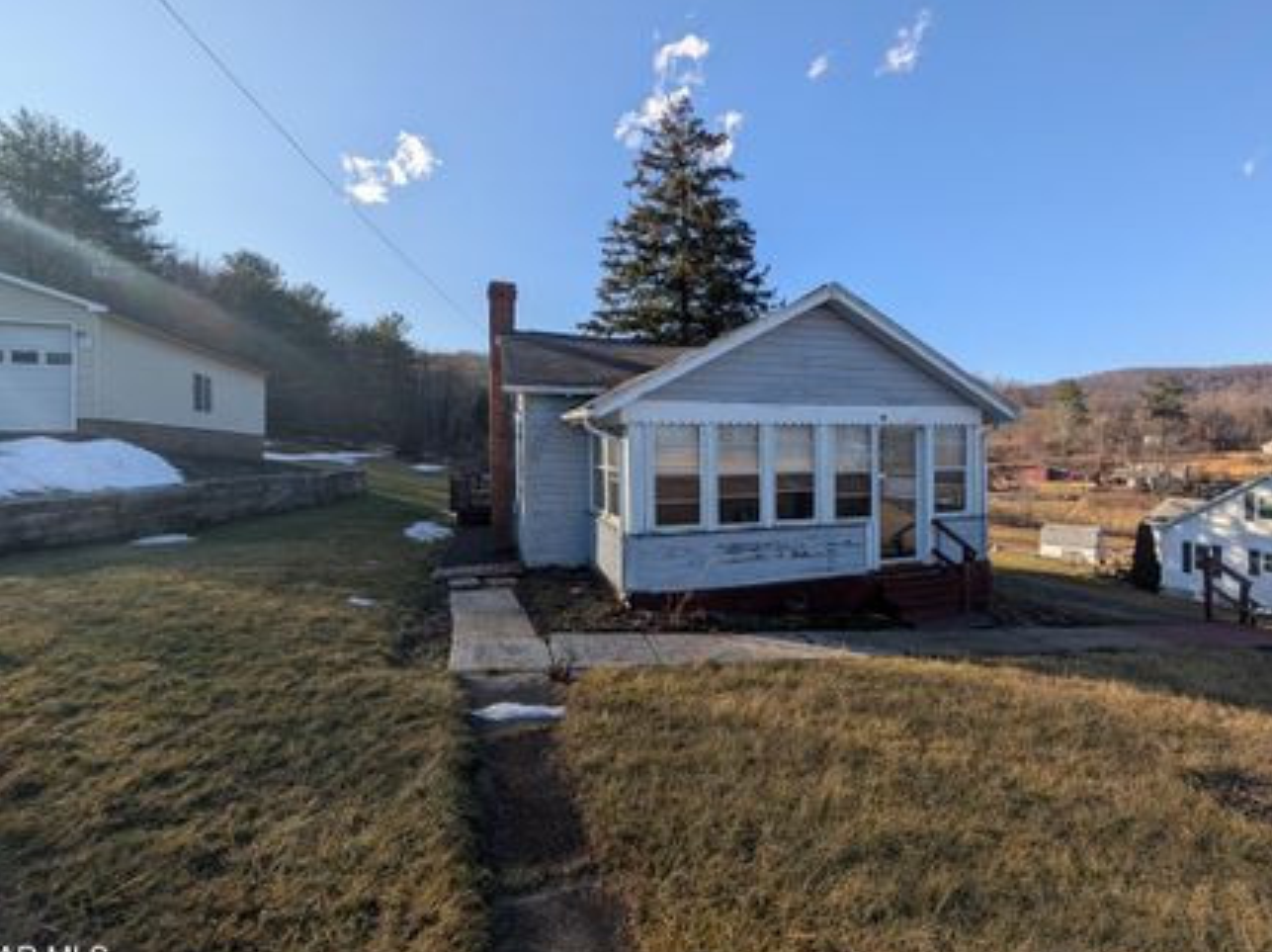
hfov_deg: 101.9
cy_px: 452
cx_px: 691
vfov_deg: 85.5
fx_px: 514
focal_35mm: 14
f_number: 1.7
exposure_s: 1/2342
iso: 59
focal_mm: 2.02
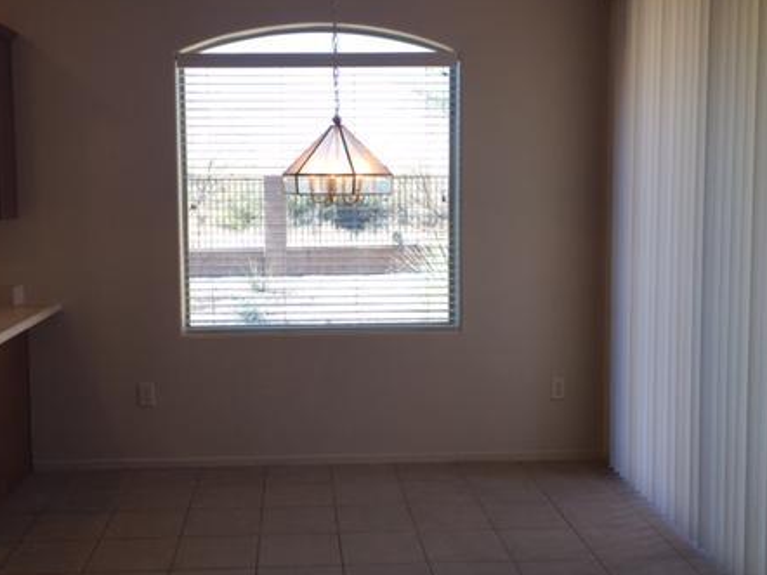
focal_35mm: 42
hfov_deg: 44.6
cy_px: 285
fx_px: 930
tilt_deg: -5.5
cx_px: 314
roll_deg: +0.1
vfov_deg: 34.3
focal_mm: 4.15
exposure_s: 1/120
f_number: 2.2
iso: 32
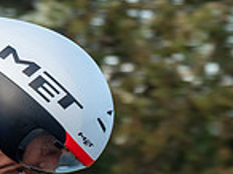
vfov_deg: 2.0
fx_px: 4919
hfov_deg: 2.7
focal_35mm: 732
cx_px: 24
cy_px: 135
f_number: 3.2
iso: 500
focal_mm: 86
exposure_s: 1/640
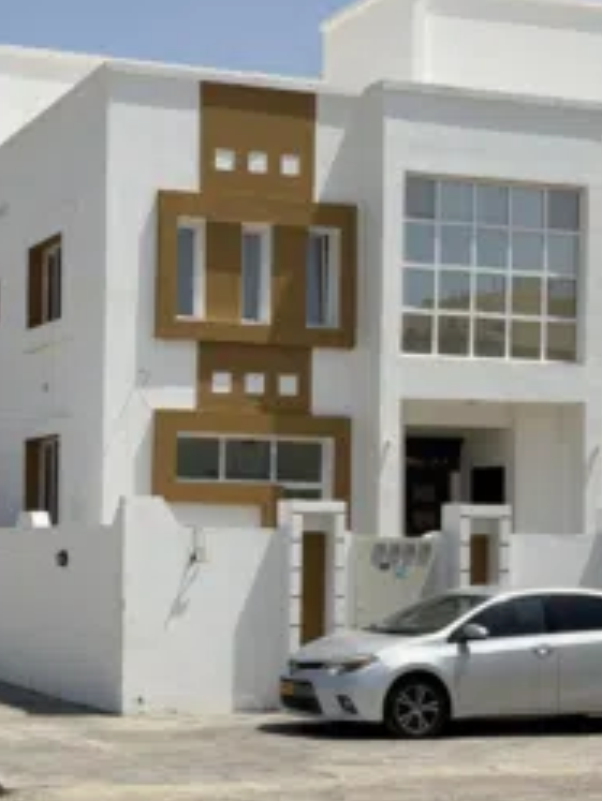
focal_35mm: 77
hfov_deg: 19.0
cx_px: 158
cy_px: 483
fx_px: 1784
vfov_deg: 25.3
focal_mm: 6.76
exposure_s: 1/9901
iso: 80
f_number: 1.78
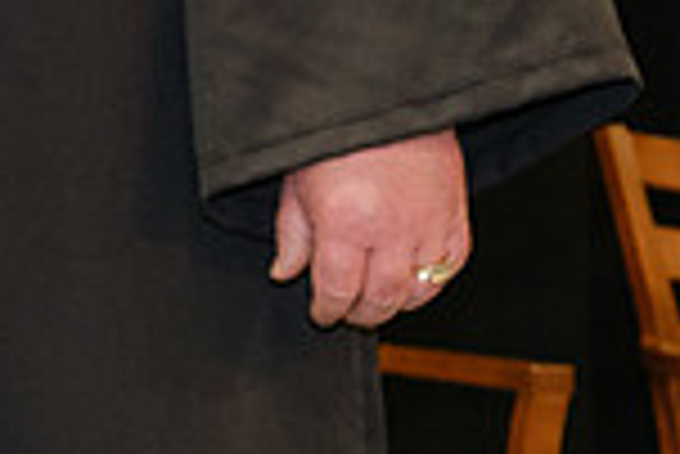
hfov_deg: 8.2
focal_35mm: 229
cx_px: -995
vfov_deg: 5.9
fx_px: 4330
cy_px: -375
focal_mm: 26.4
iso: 1250
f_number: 3.2
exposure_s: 1/125
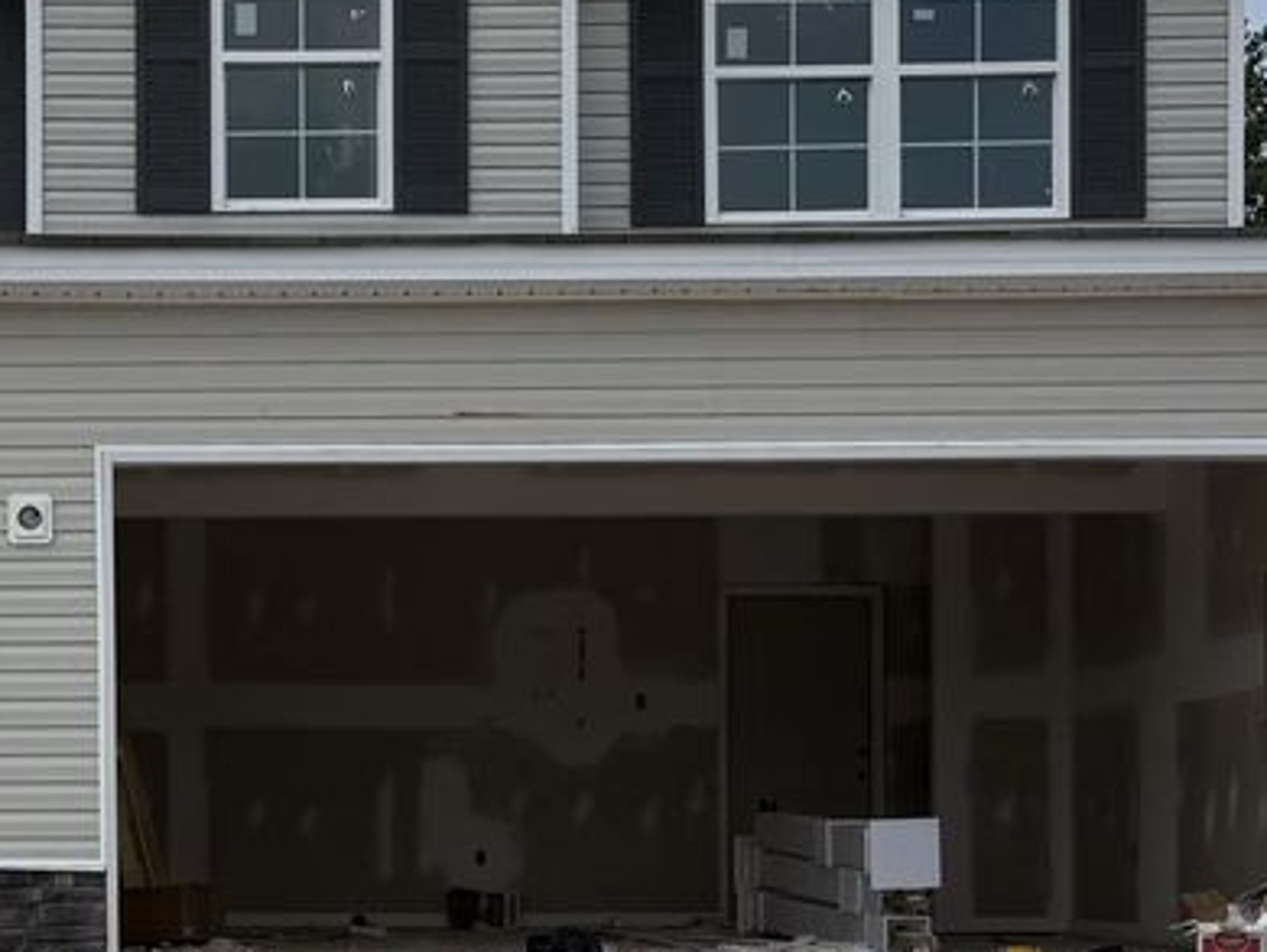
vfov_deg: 23.1
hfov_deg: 30.3
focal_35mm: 63
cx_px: 335
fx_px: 2307
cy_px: 270
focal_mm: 6.76
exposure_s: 1/8130
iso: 80
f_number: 1.78
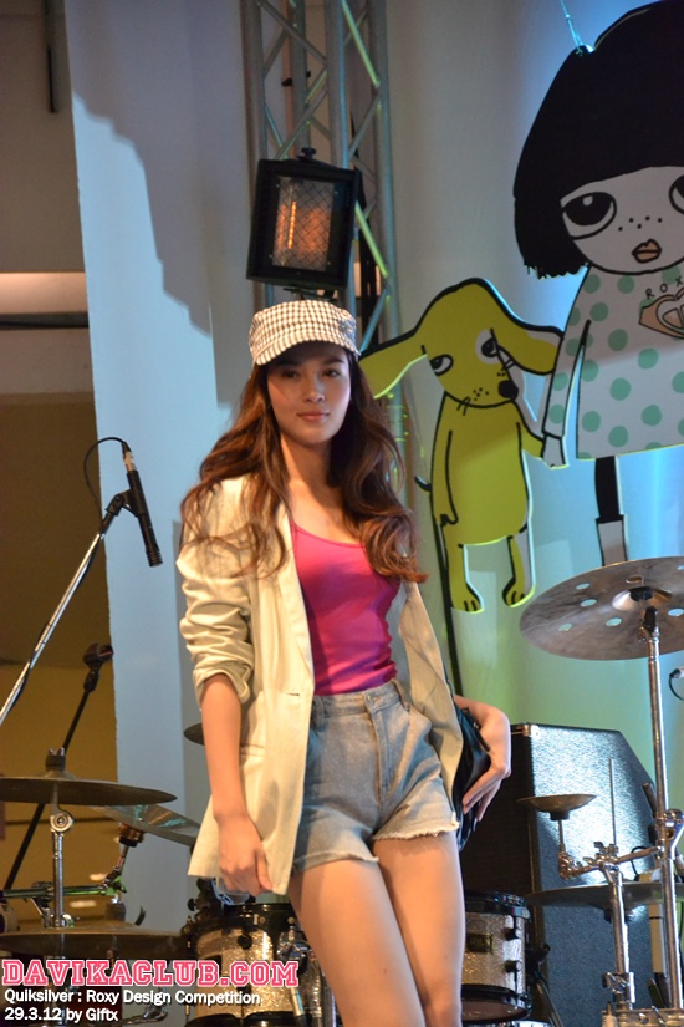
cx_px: 342
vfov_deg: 13.0
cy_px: 514
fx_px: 4488
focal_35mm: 158
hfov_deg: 8.7
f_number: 5.6
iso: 3200
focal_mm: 105
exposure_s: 1/400
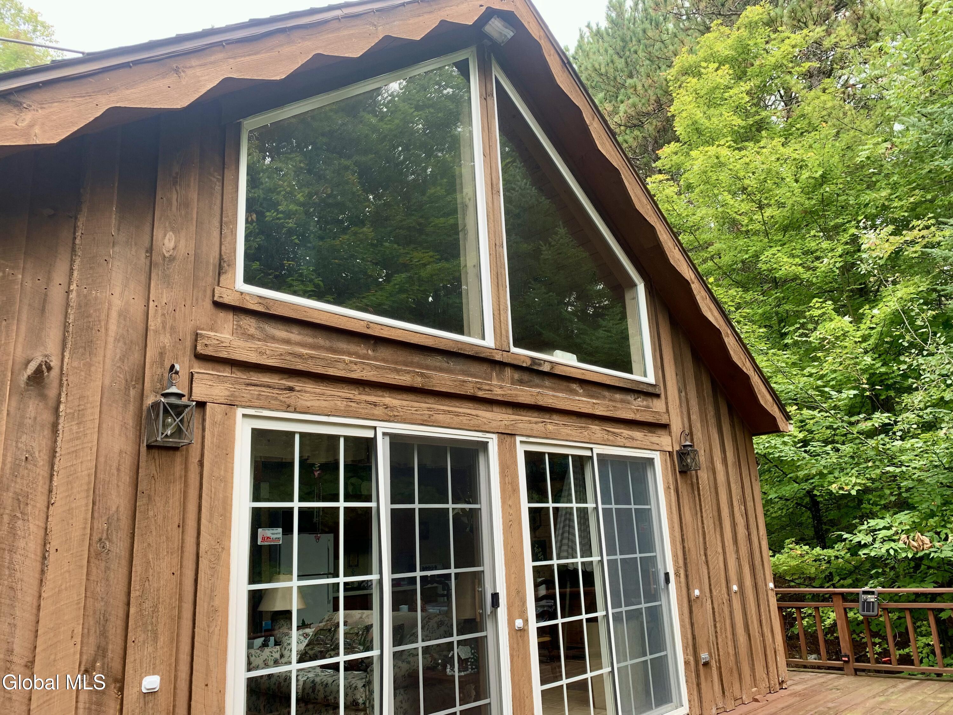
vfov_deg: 53.1
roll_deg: +2.4
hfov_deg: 67.3
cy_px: 358
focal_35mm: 26
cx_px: 476
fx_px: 716
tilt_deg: +14.1
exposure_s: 1/169
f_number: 1.8
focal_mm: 4.25
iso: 25
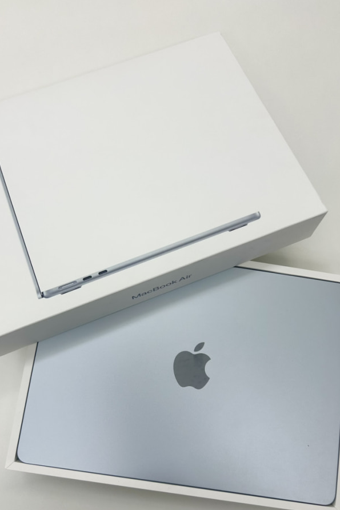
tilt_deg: -81.1
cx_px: 158
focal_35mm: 31
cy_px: 276
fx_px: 439
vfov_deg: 60.2
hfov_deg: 42.3
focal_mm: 5.7
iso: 32
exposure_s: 1/117
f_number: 1.5
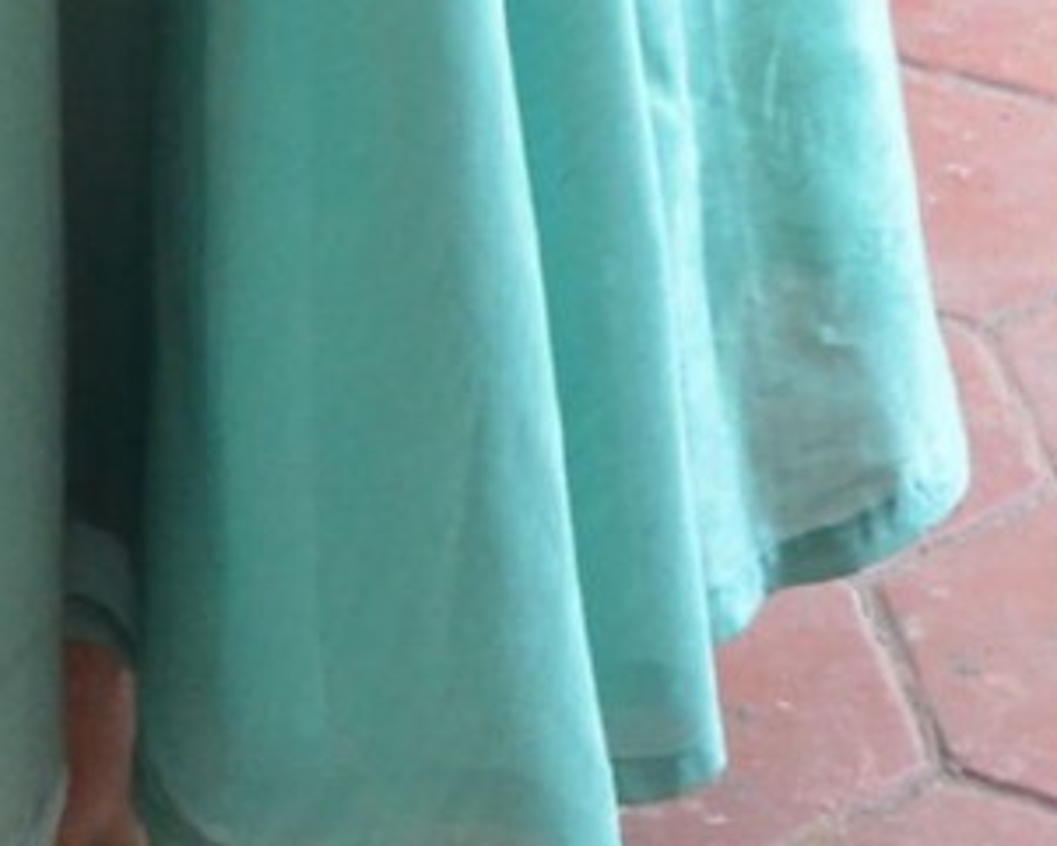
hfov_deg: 12.3
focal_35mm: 155
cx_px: -4
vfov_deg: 8.6
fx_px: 4850
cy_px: -1532
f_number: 6.3
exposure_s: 1/125
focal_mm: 22
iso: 1600
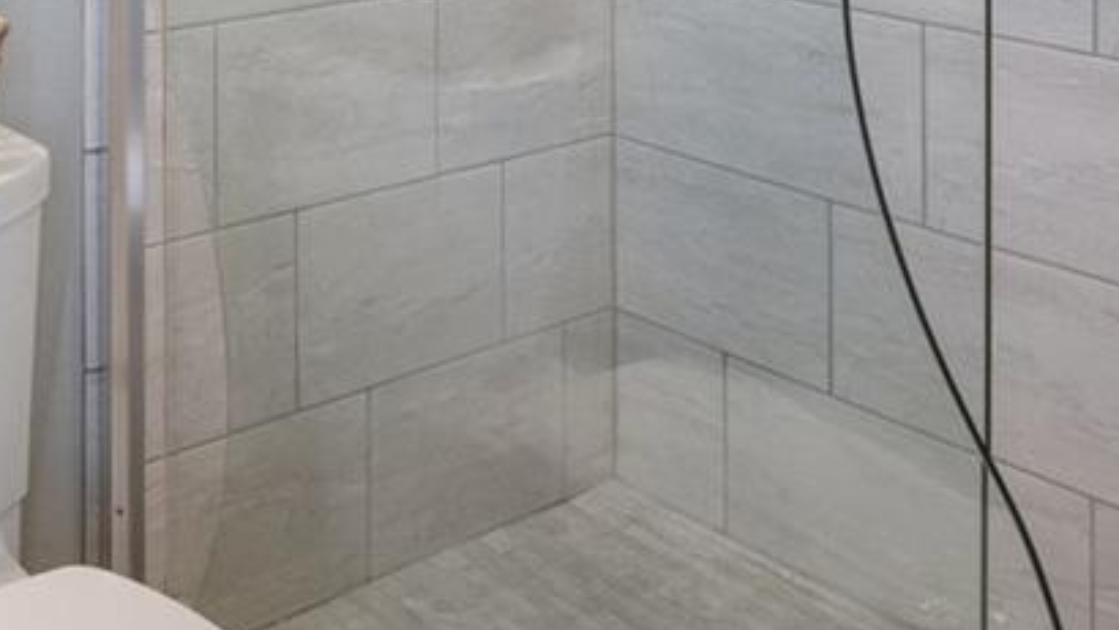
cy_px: -393
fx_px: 1454
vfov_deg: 20.0
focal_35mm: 49
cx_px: -254
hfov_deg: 33.4
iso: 1400
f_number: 10
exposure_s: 1/13
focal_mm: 12
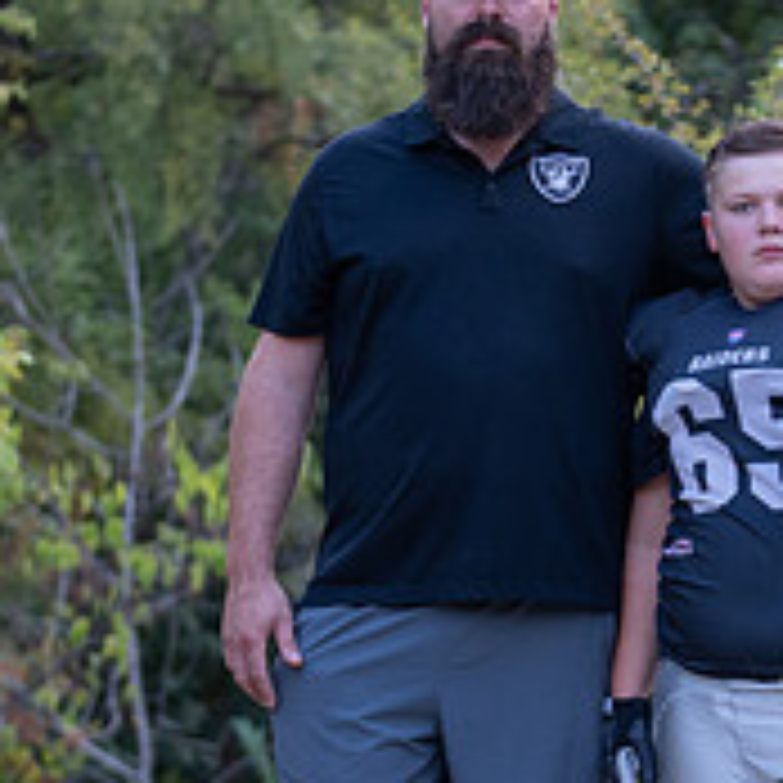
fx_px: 5067
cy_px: 547
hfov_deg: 8.8
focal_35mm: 198
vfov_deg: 8.8
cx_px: 549
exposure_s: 1/320
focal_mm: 70
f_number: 2.8
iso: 640
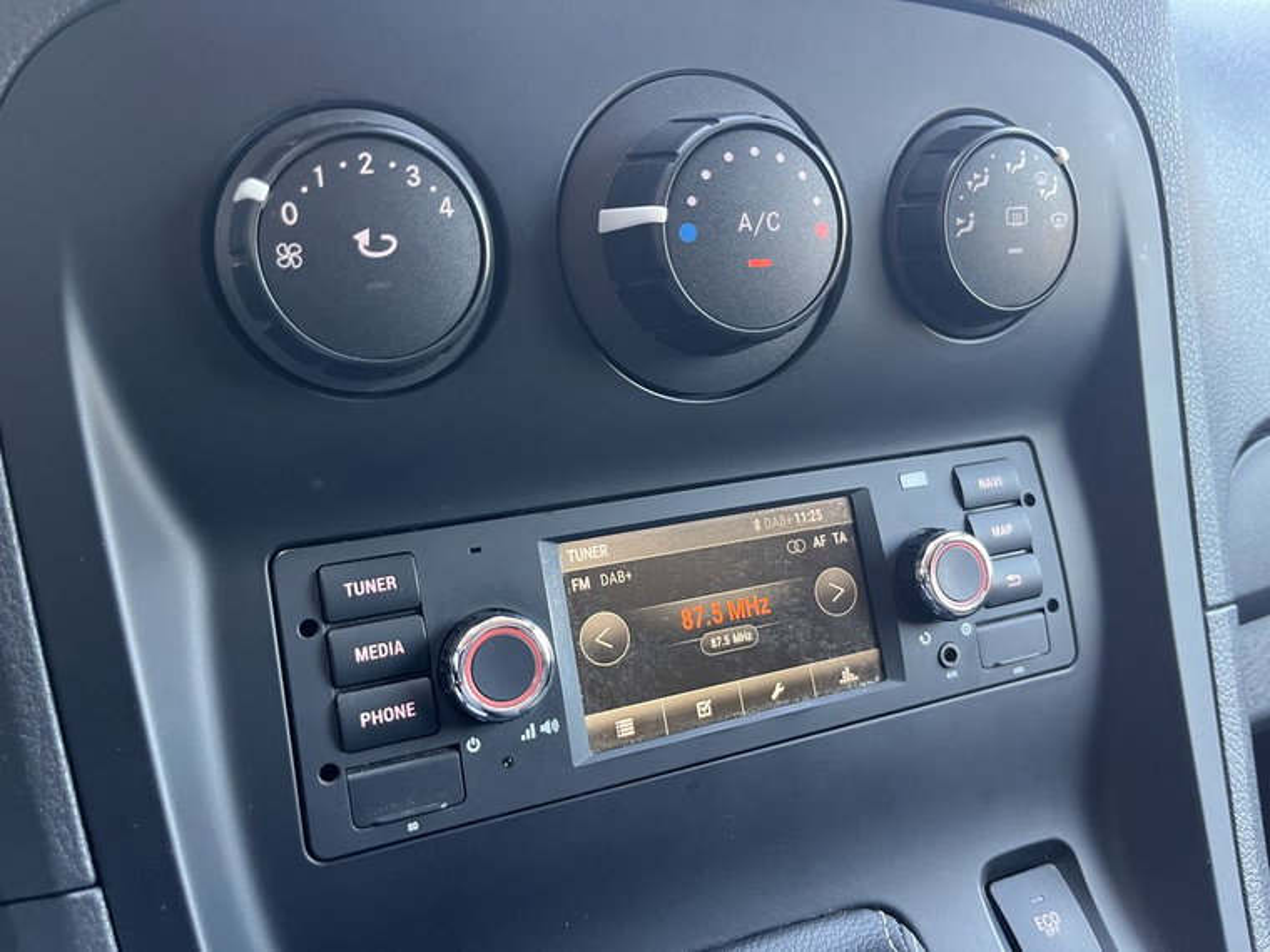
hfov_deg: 67.3
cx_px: 635
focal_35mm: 26
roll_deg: -1.8
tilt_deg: -23.9
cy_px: 476
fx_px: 954
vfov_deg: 53.1
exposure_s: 1/60
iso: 160
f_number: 1.6
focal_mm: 5.1
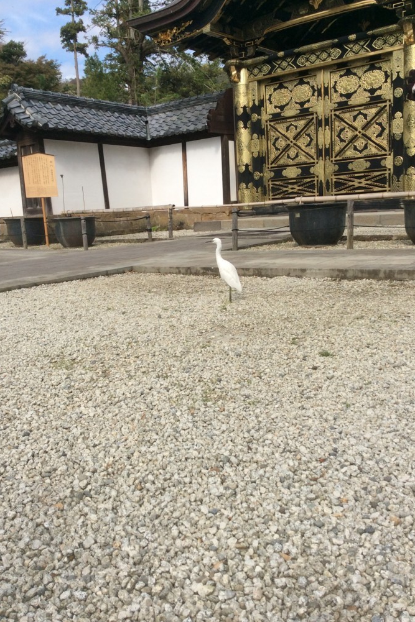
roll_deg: +4.0
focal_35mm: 34
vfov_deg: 55.8
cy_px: 308
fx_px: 588
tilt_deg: -9.4
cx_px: 226
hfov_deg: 38.8
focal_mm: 3.3
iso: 32
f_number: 2.4
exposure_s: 1/1167
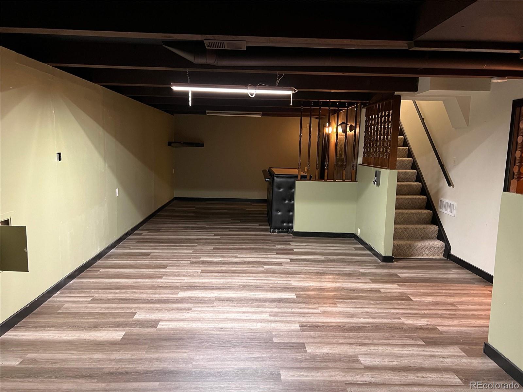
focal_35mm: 26
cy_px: 196
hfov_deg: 67.3
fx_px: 393
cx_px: 262
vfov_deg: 53.1
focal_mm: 5.7
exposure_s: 1/60
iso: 500
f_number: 1.5
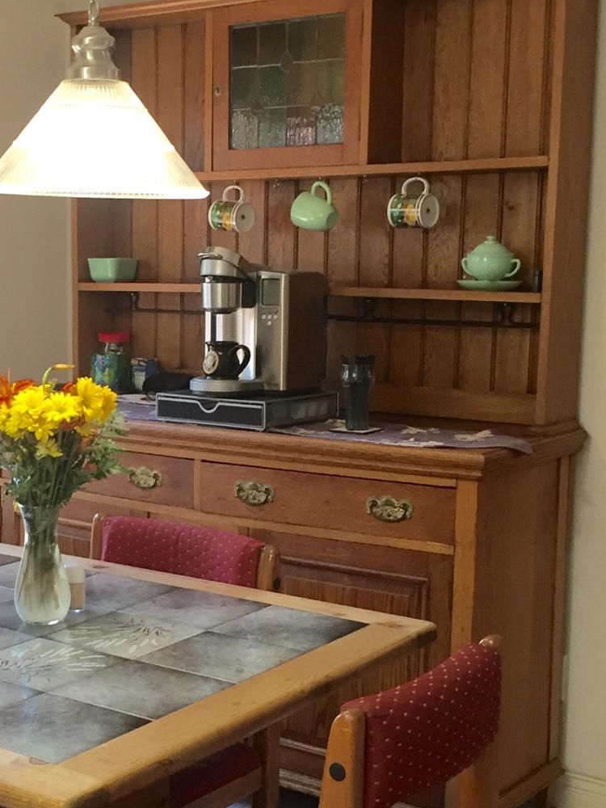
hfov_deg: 24.9
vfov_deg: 33.2
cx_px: 147
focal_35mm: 58
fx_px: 1354
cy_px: 465
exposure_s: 1/30
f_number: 2.2
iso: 80
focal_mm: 4.15
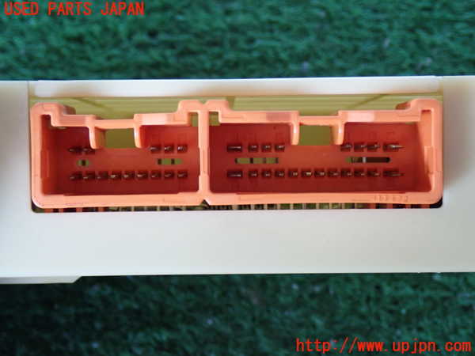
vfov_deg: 20.7
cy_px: 178
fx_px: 974
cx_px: 238
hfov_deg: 27.4
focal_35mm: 71
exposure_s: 1/40
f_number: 3.9
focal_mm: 12.73
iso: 800
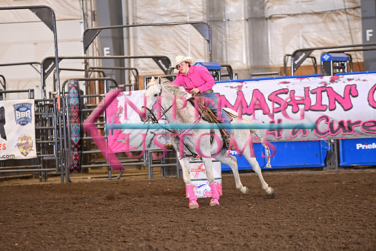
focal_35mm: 200
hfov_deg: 10.3
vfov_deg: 6.9
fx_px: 2089
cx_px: 188
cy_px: 126
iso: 1600
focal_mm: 200
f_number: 3.5
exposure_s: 1/250
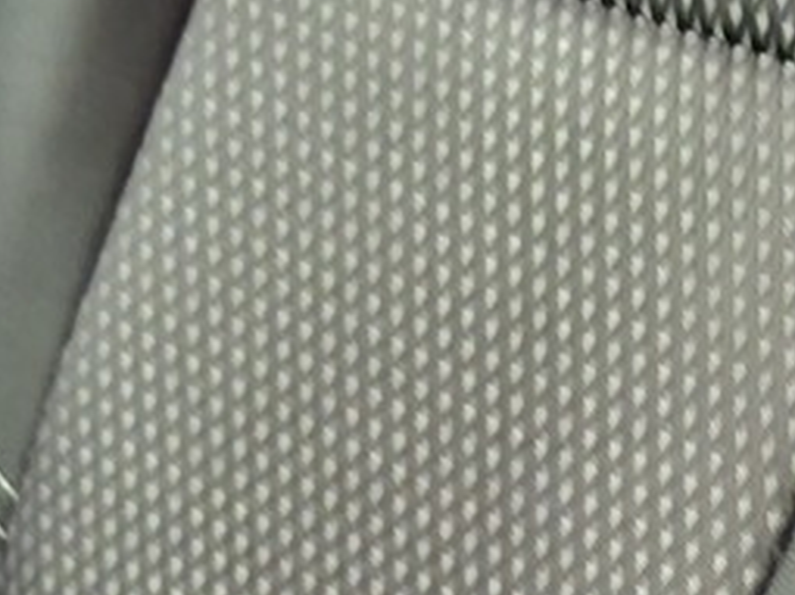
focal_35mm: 130
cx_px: 1079
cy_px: 1072
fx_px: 2984
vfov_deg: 10.7
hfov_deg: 14.4
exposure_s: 1/8
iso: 1250
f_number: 1.8
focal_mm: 5.54
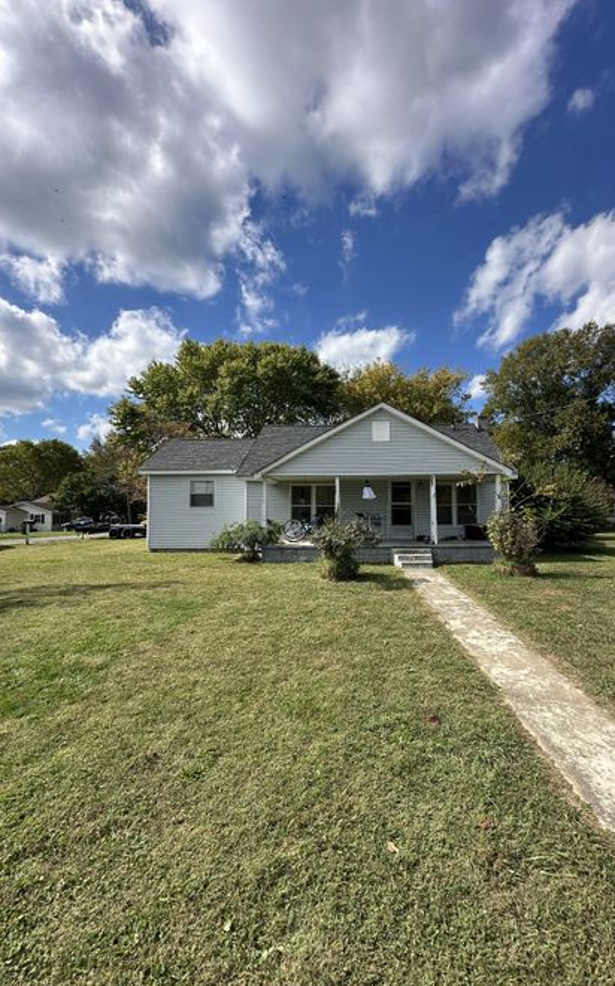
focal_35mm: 15
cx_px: 351
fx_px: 403
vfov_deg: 101.5
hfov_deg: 74.3
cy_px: 491
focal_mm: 2.22
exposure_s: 1/1642
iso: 40
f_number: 2.2
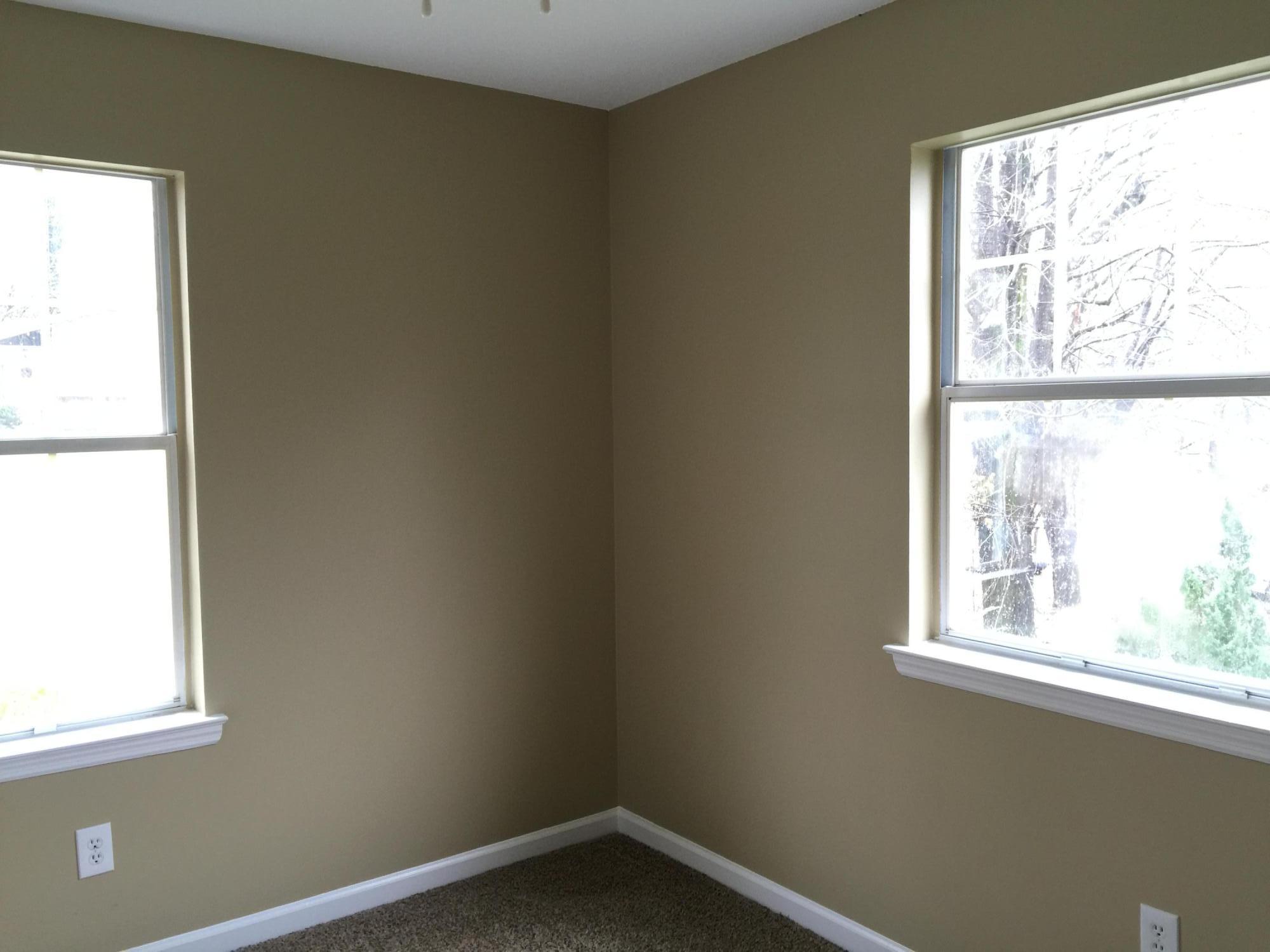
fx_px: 1064
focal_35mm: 29
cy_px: 476
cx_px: 635
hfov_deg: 61.7
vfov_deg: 48.2
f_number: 2.2
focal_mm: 4.15
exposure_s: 1/15
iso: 50
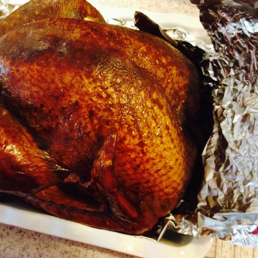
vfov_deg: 34.6
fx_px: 413
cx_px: 92
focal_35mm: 49
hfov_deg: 34.4
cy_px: 116
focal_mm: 4.28
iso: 400
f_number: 2.4
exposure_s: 1/15
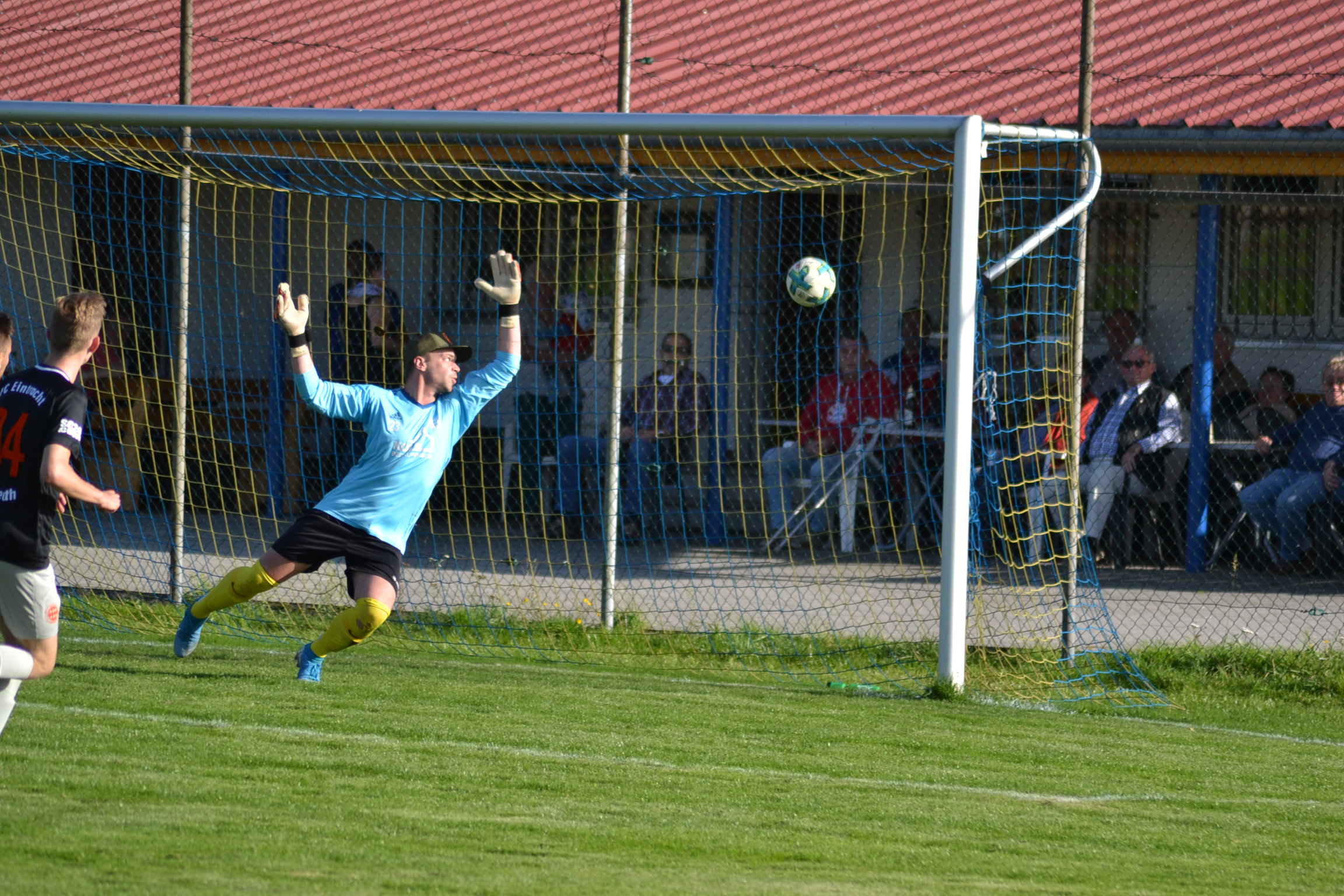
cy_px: 448
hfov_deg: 7.6
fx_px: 10079
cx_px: 672
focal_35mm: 270
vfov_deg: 5.1
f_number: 5.6
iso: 400
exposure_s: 1/1250
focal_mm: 180
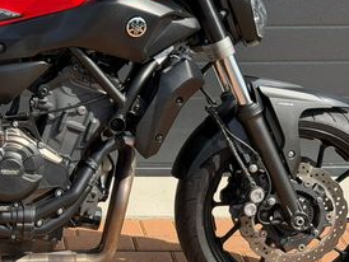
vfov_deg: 13.2
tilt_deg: -18.3
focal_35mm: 112
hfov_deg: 17.1
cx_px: -3
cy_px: 108
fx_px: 1130
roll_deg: -0.5
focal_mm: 6.76
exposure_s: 1/2208
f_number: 1.78
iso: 80
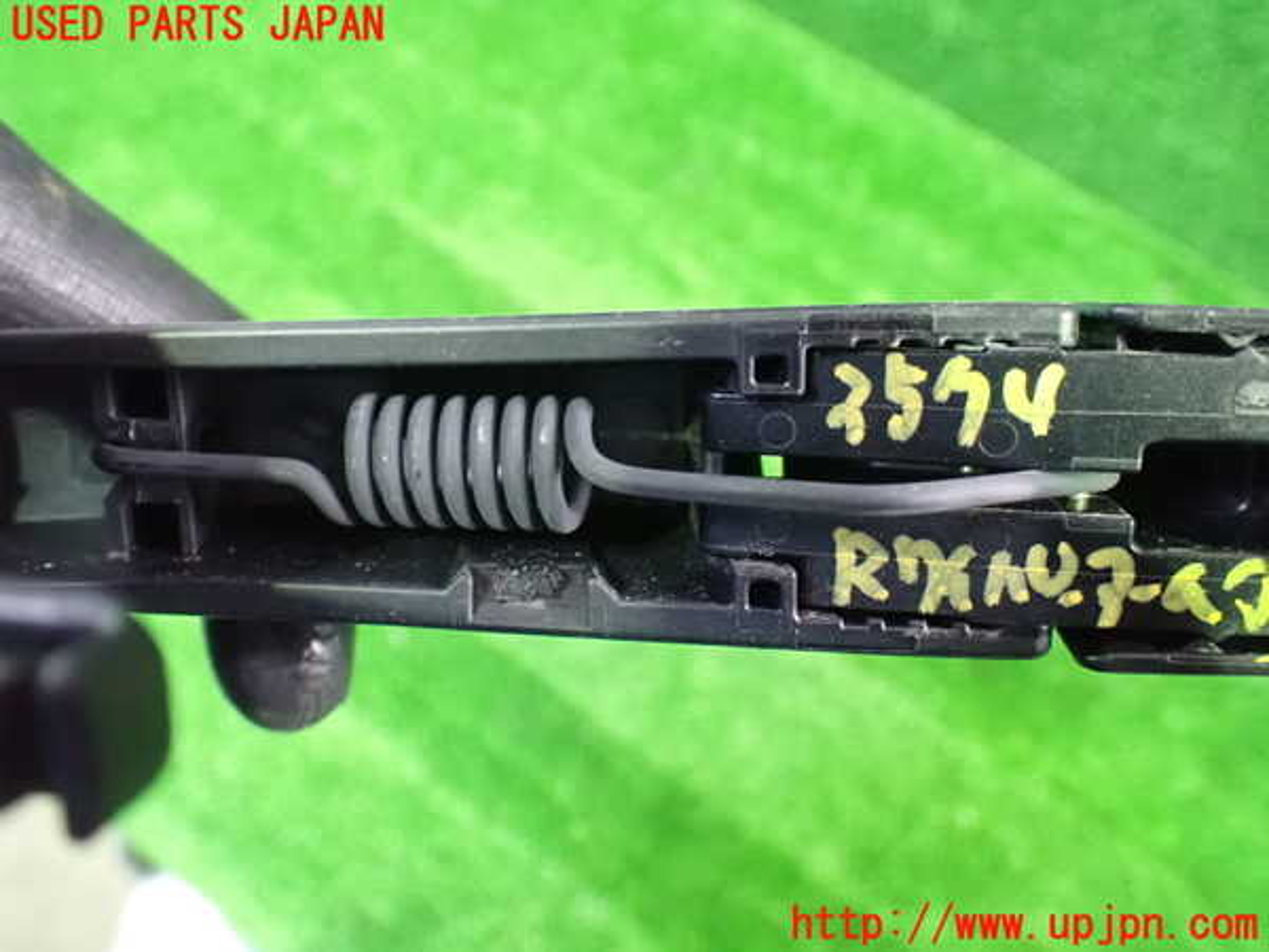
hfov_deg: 60.0
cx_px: 634
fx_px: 1100
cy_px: 476
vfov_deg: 46.8
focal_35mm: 30
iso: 1600
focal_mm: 5.4
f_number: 2.3
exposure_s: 1/25
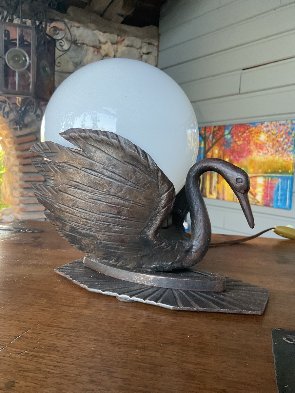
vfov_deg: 61.7
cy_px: 196
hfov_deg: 48.2
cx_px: 148
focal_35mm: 29
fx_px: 330
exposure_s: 1/60
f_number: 1.8
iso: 80
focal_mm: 3
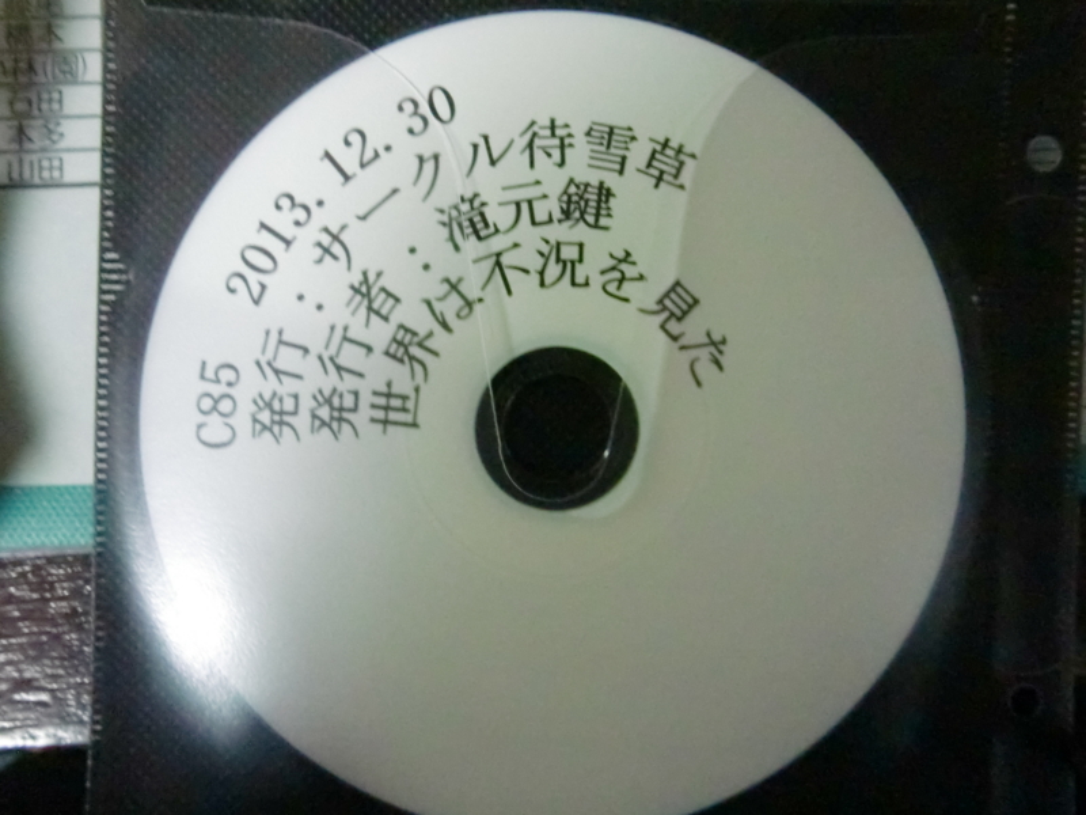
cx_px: 543
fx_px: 1192
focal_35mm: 38
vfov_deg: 37.7
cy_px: 408
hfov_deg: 49.0
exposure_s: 1/30
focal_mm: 6.66
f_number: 3.9
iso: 1600
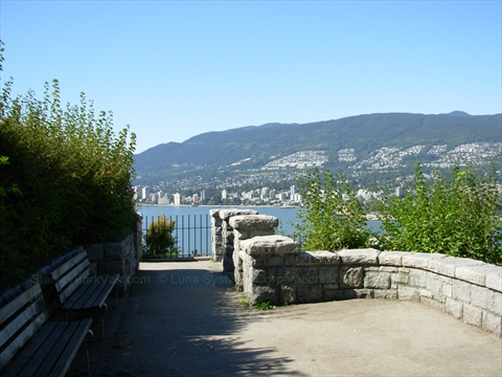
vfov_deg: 37.7
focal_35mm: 38
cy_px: 188
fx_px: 551
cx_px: 251
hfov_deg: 49.0
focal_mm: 6.3
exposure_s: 1/683
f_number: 2.9
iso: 50
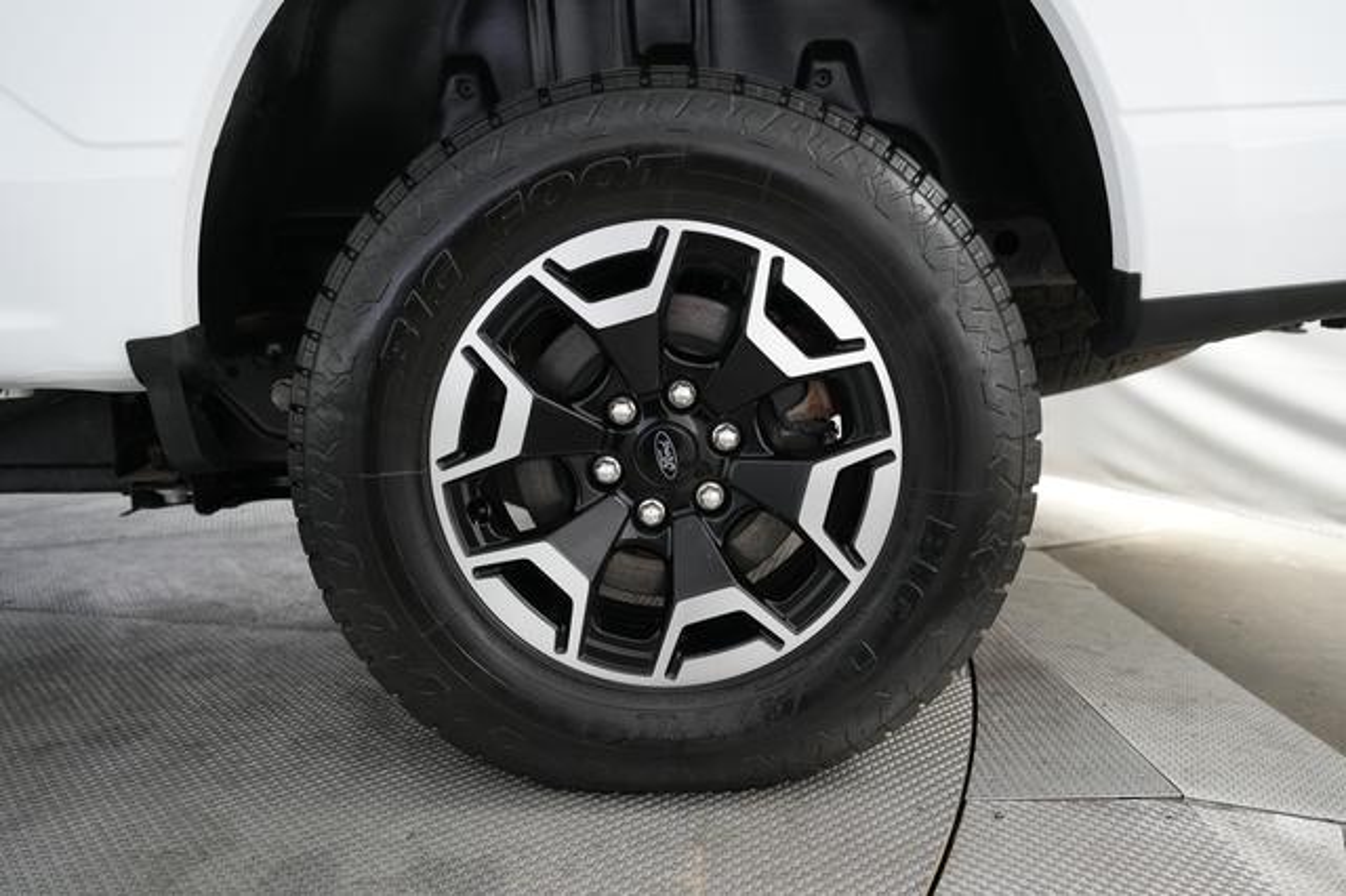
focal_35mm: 28
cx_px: 673
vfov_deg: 46.4
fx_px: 1046
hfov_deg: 65.5
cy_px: 448
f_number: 2.8
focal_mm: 28
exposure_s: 1/160
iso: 4000
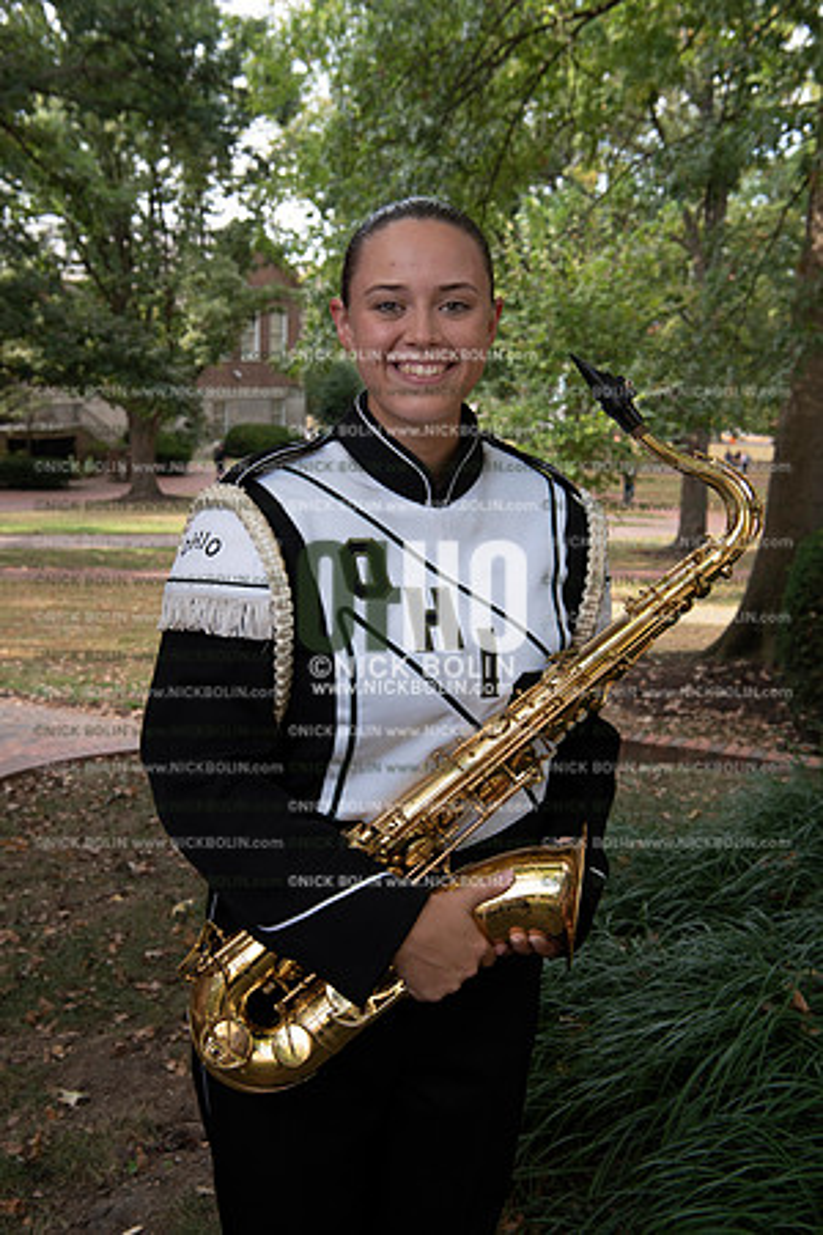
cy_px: 618
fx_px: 1440
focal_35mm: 42
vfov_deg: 46.4
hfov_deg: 31.9
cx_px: 412
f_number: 8
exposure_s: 1/100
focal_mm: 42
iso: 500
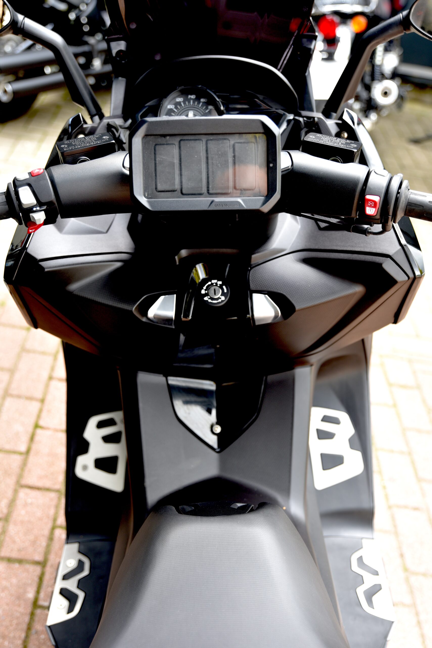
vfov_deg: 43.6
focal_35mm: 45
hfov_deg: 29.9
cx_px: 216
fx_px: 809
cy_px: 324
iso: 200
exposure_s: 1/60
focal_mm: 45
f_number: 3.5
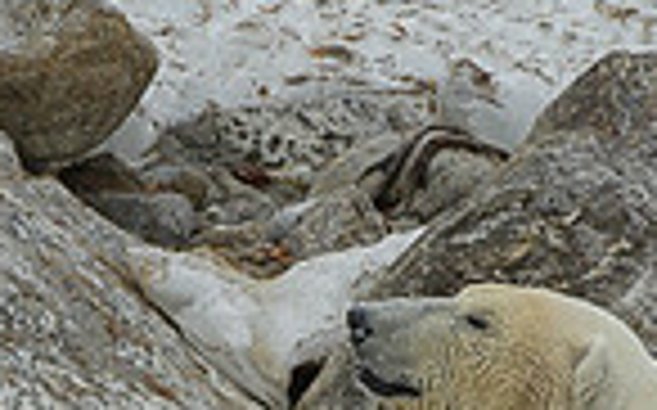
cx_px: 335
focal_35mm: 1187
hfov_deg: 1.8
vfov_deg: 1.1
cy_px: 421
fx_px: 21237
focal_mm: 200
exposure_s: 1/1000
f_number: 10
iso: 800
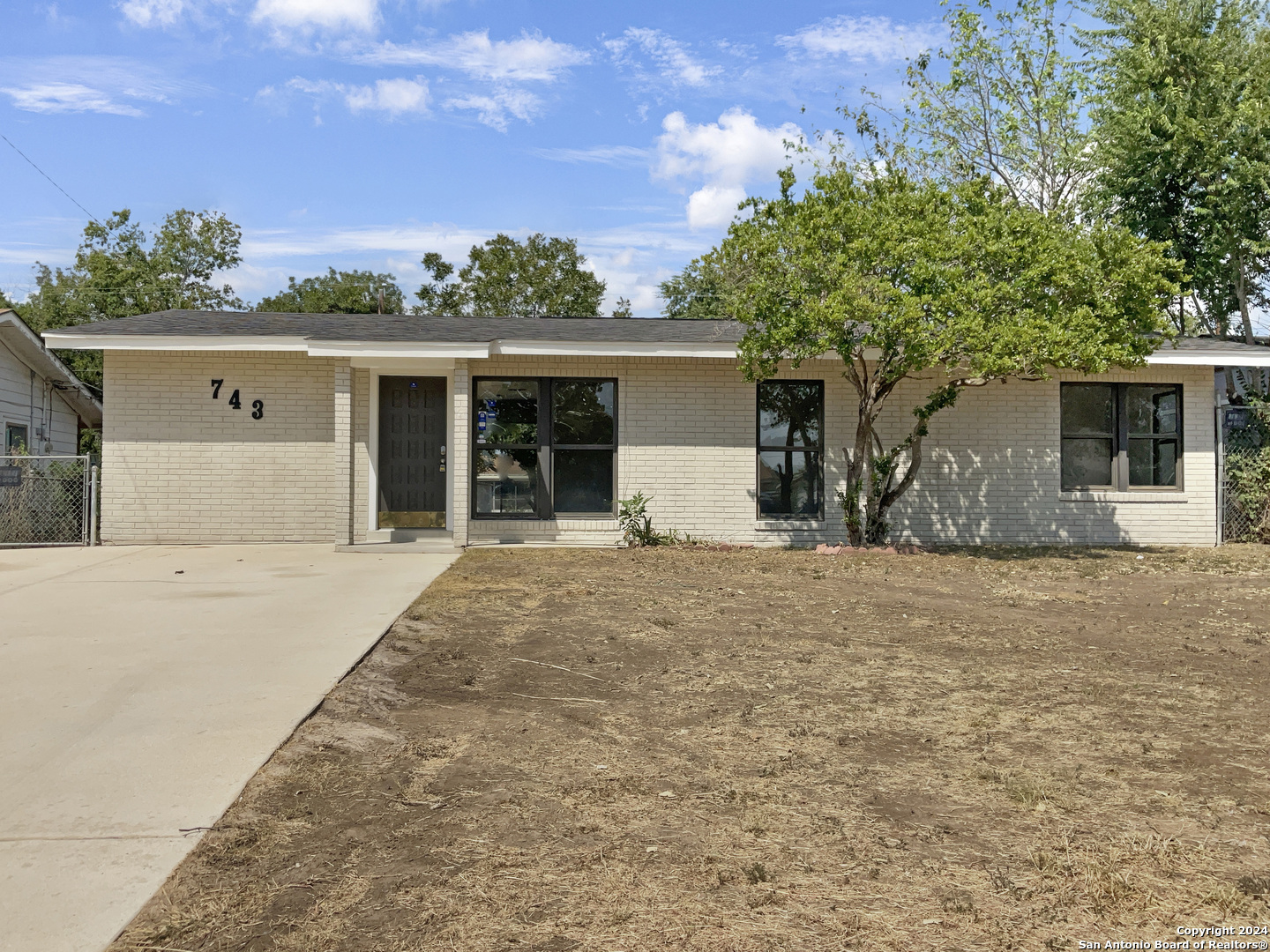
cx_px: 635
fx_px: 1064
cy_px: 476
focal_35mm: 29
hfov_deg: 61.7
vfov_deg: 48.2
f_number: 1.8
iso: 20
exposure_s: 1/4065
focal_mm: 3
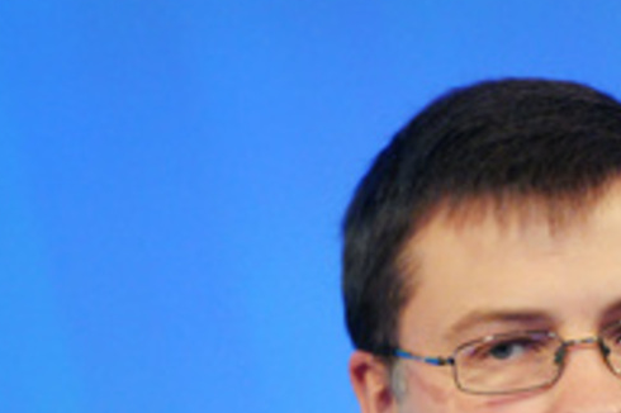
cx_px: 458
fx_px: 13497
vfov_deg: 1.8
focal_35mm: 783
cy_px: 489
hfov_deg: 2.6
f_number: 2.8
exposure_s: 1/200
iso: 2000
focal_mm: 200
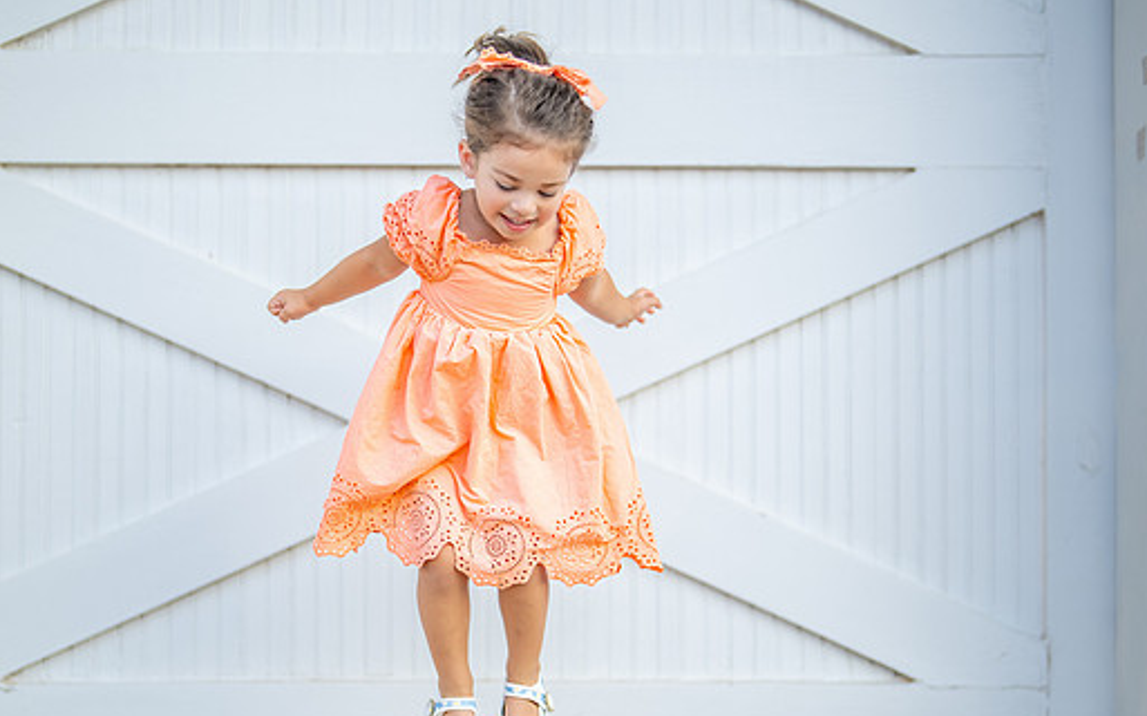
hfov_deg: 29.4
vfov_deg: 18.5
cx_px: 526
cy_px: 484
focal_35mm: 70
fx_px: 2187
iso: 160
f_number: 1.2
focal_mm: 50
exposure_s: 1/800
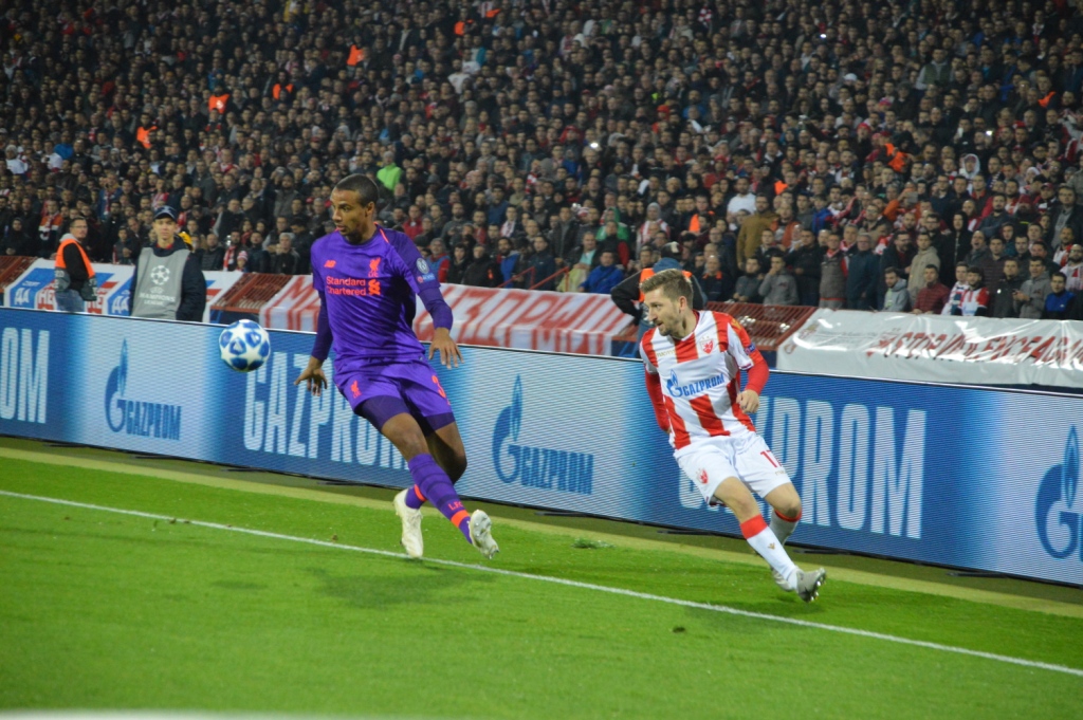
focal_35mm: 183
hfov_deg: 11.2
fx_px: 5501
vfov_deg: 7.5
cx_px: 542
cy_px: 360
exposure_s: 1/320
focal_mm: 122
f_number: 5.6
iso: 3200
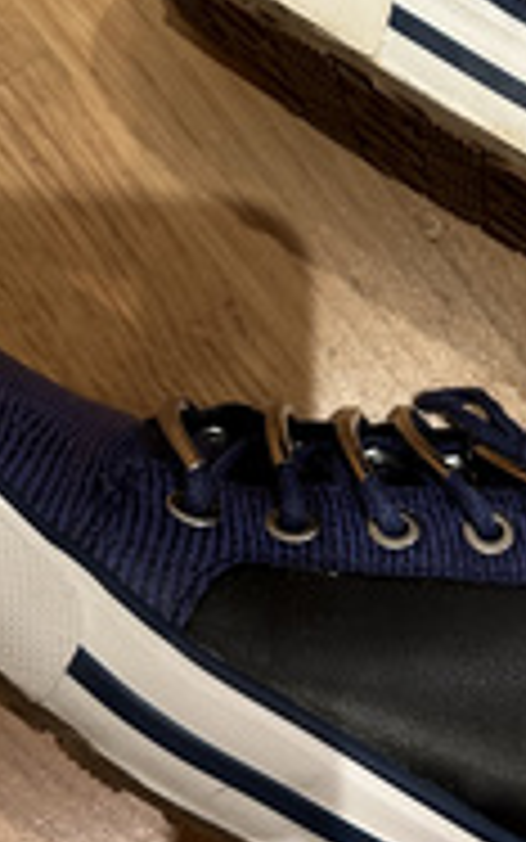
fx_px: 1558
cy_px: 428
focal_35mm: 68
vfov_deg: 30.2
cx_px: 614
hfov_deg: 18.3
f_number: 1.78
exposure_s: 1/50
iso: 250
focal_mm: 6.86
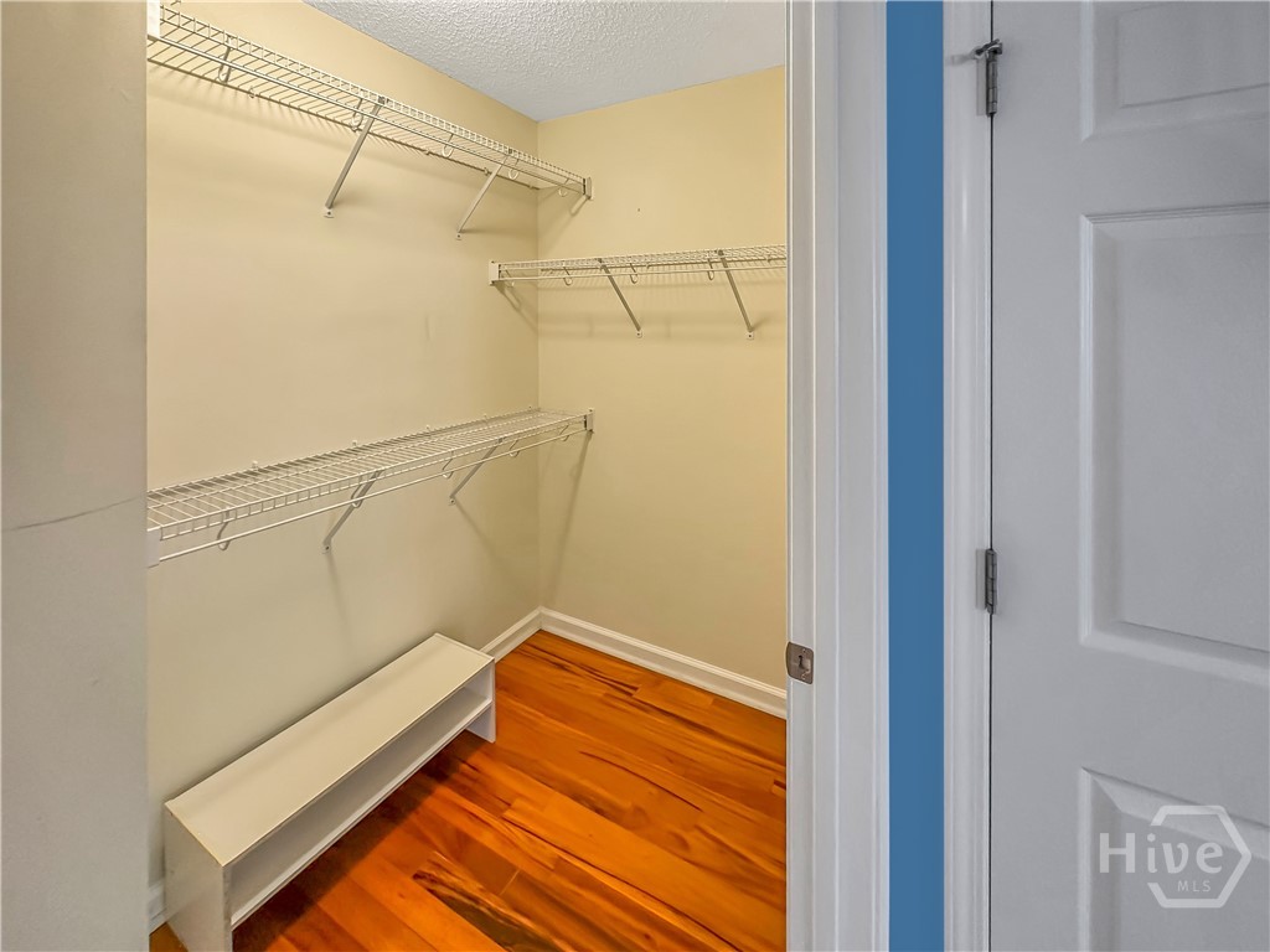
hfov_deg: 102.1
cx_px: 635
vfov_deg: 85.7
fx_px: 514
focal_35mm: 14
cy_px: 476
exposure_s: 1/60
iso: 200
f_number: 2.2
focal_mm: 2.22
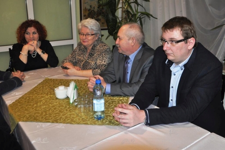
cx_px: 112
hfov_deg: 61.9
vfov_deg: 43.7
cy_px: 75
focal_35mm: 30
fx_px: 188
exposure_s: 1/60
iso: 800
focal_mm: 20
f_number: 3.5
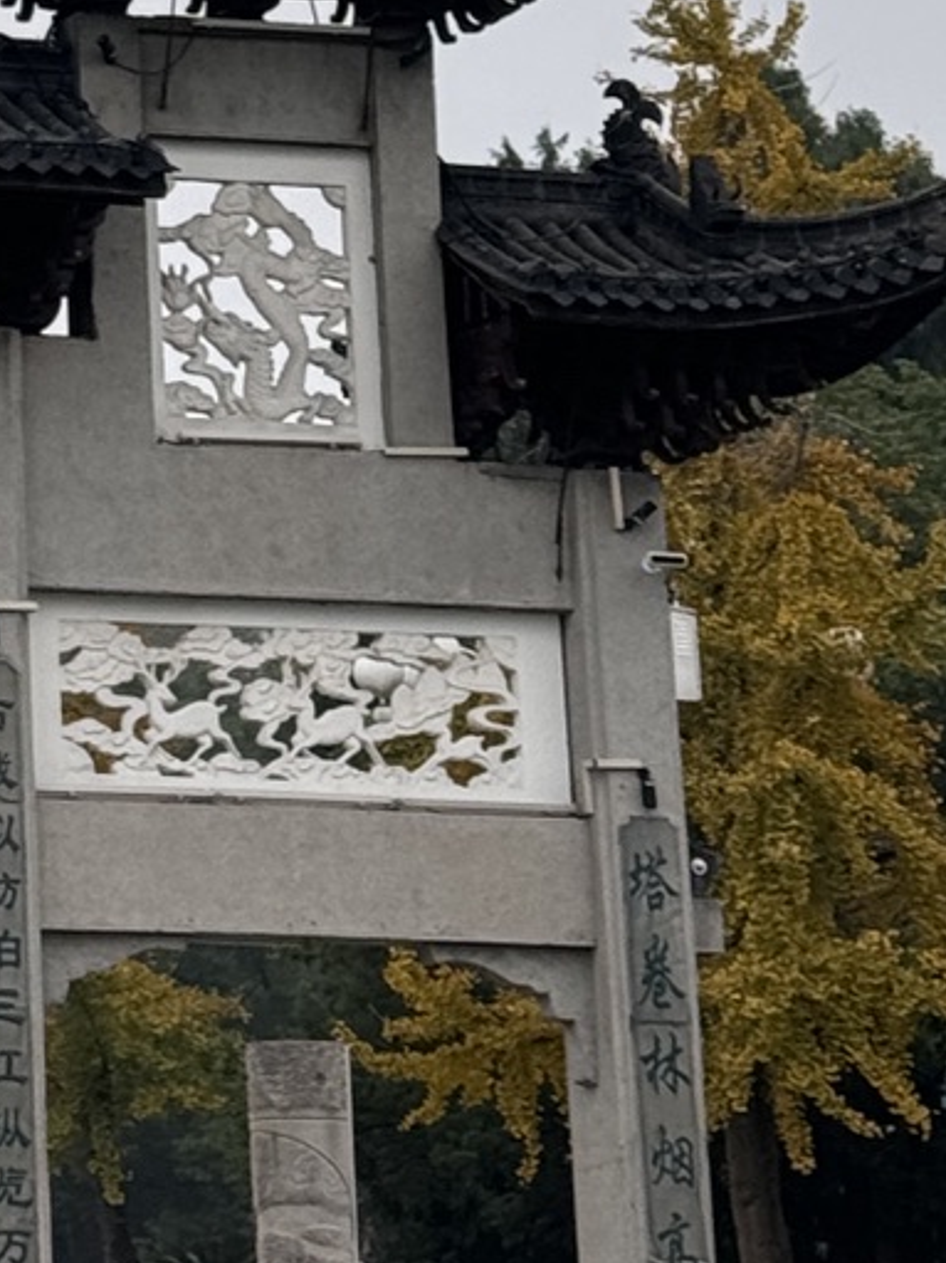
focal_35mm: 188
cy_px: -465
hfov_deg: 7.7
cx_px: -590
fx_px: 6853
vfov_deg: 10.3
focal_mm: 6.76
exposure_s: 1/700
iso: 64
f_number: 1.78
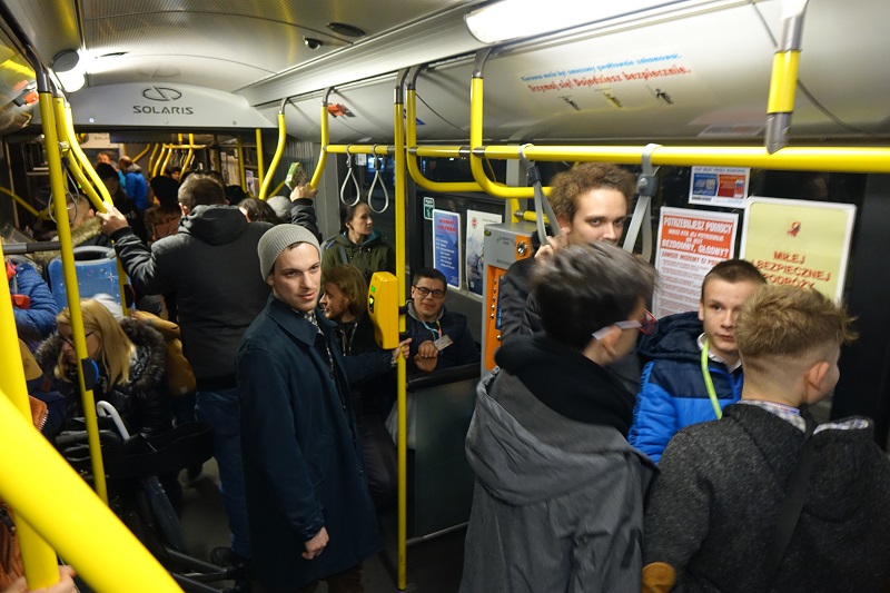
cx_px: 445
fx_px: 593
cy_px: 296
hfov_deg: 73.8
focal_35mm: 24
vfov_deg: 53.1
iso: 800
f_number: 2.8
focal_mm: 8.8
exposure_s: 1/15
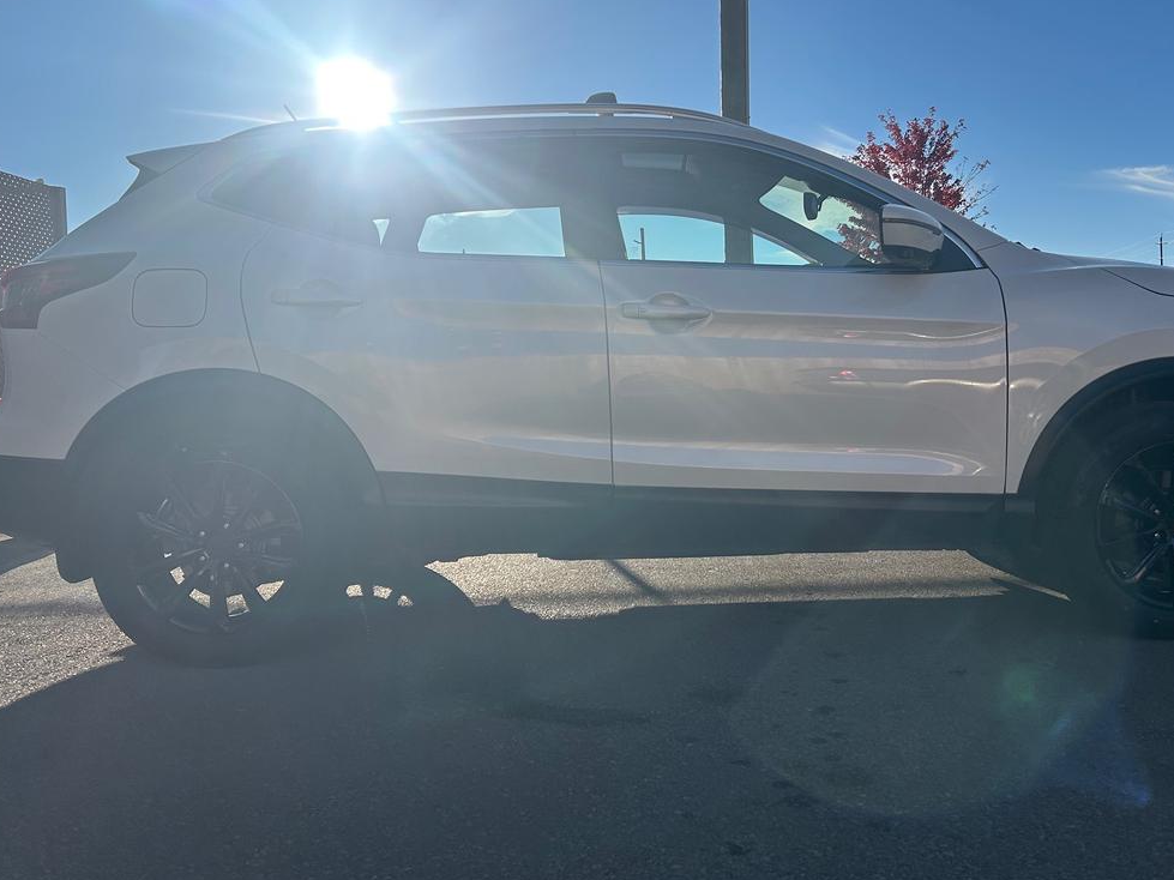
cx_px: 674
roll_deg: +2.6
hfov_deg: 53.8
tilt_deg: +0.3
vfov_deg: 41.7
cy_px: 394
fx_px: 1153
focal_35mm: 34
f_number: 1.5
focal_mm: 5.7
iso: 50
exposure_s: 1/6579
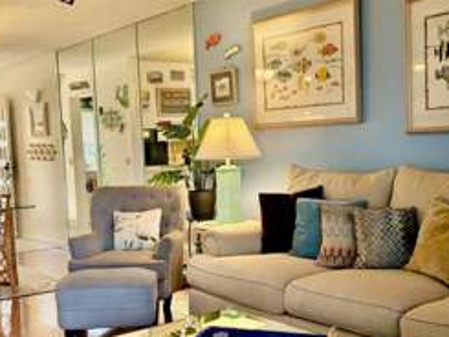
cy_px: 213
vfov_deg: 30.8
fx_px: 610
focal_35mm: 47
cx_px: 209
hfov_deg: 40.4
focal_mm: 6.9
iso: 29
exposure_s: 1/40
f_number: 1.68
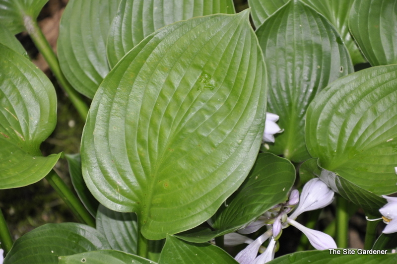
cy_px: 132
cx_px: 198
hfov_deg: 13.1
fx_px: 1735
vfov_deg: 8.7
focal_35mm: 158
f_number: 5.6
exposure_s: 1/60
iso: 800
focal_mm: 105
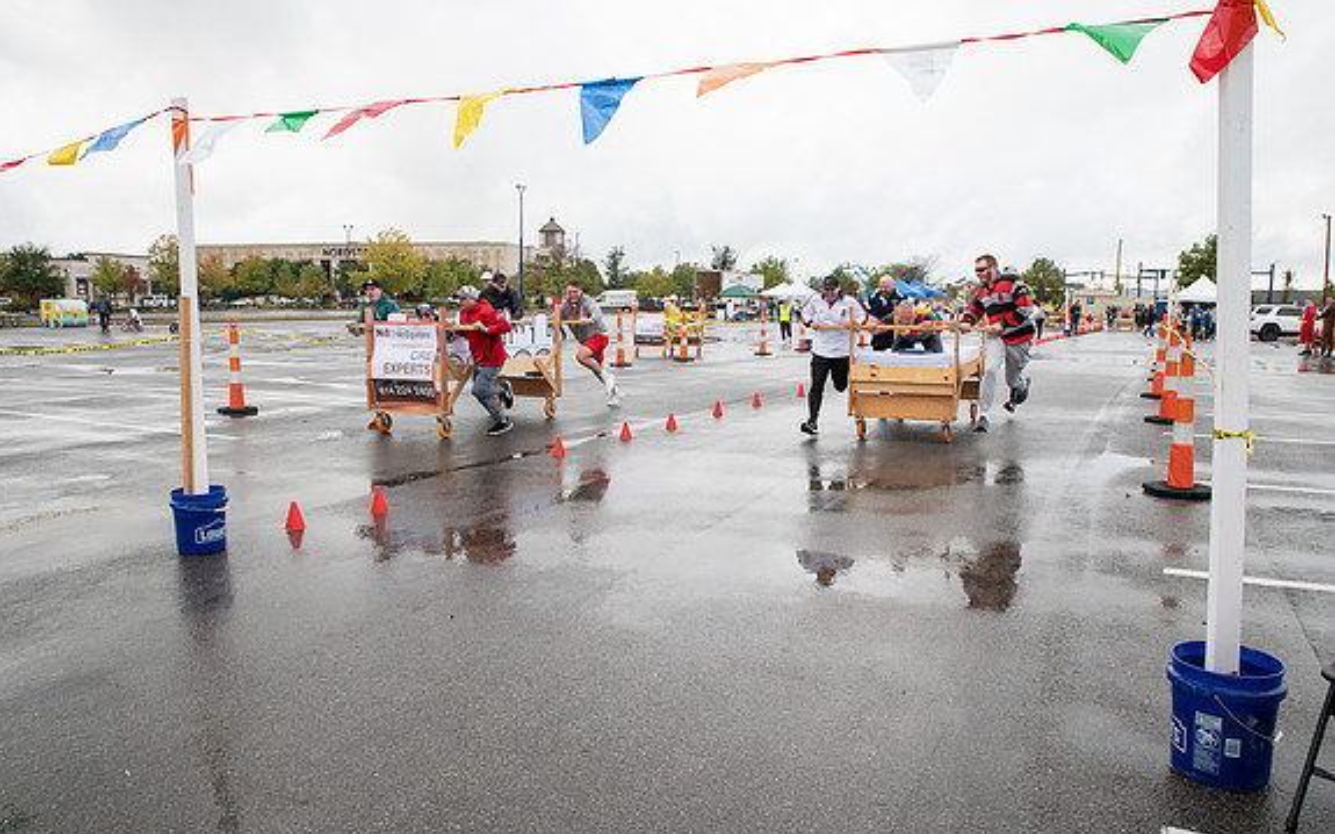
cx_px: 664
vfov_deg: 49.2
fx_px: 909
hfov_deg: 72.6
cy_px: 411
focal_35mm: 25
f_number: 6.3
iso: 400
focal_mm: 24
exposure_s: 1/400
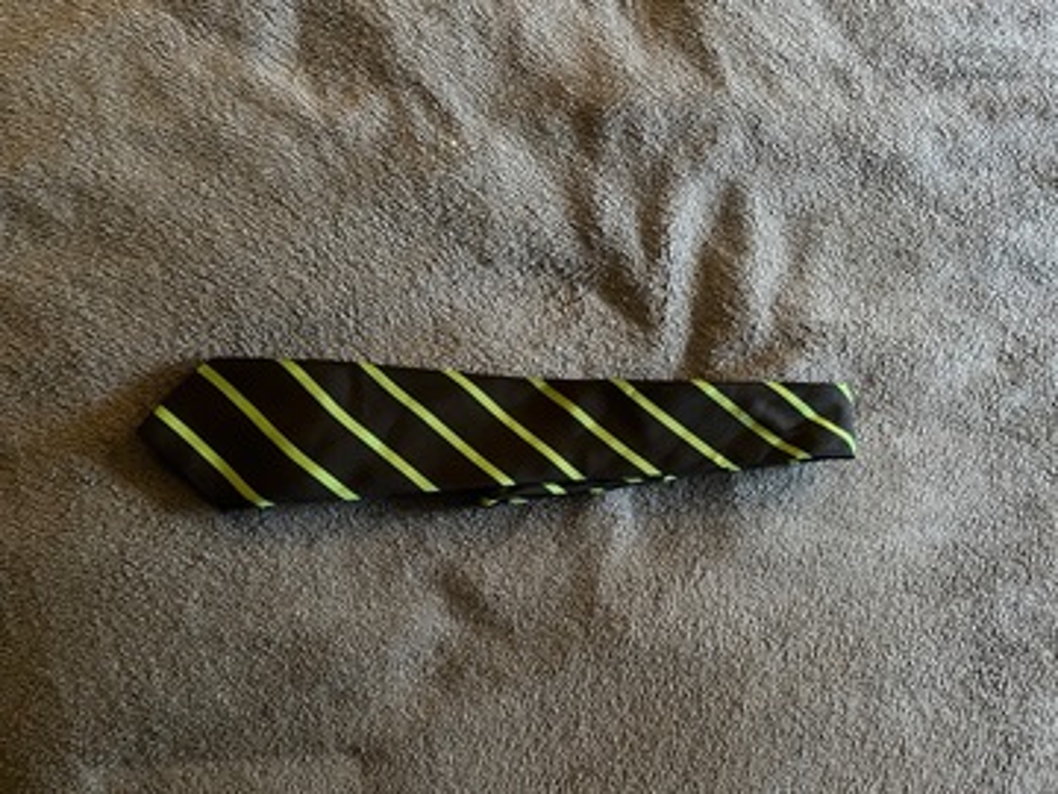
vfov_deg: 53.1
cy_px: 397
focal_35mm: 26
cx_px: 529
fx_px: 795
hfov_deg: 67.3
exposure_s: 1/25
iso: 500
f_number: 1.5
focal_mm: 5.7
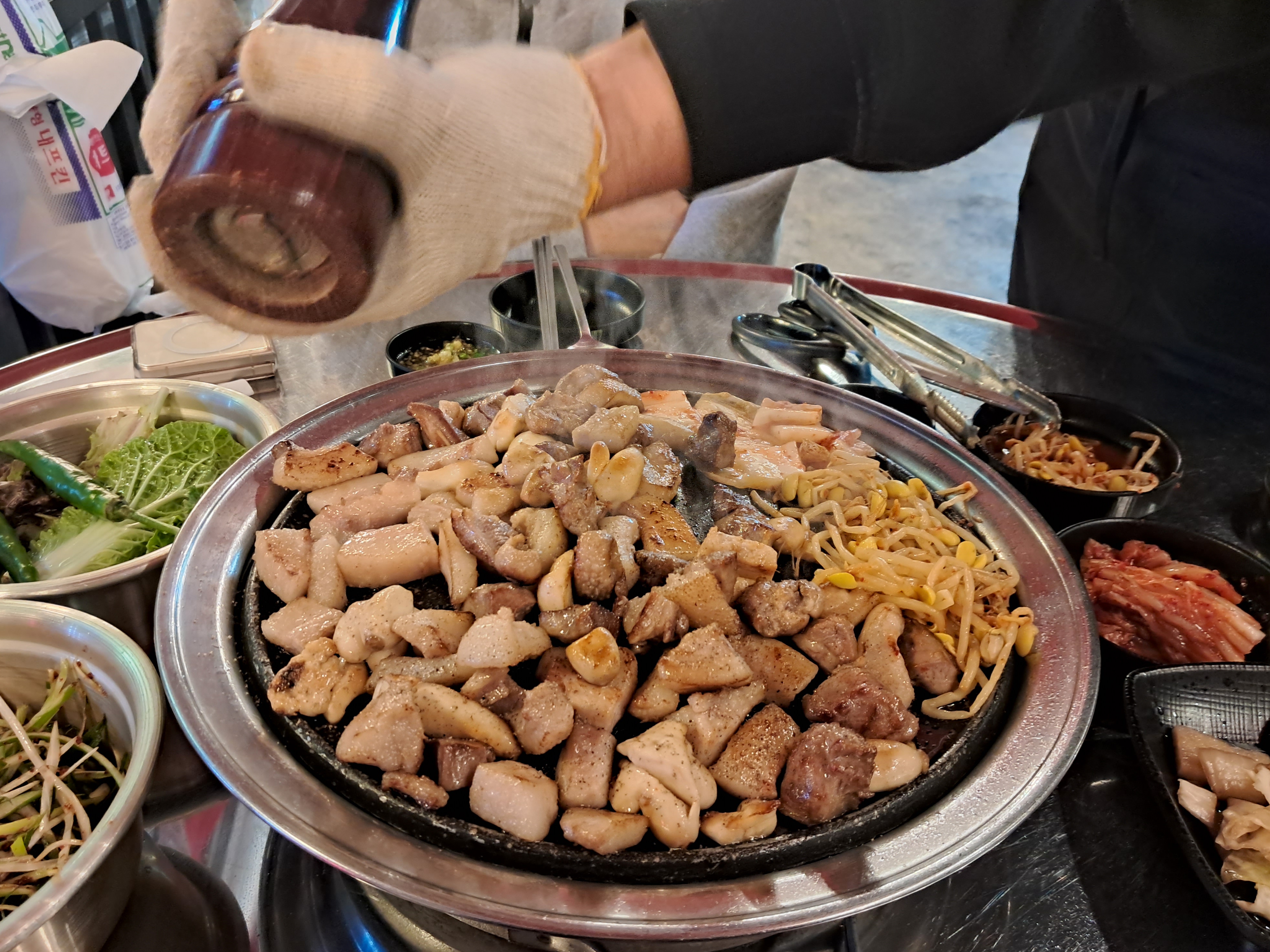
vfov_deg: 49.7
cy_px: 490
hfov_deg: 63.4
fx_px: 1027
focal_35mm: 28
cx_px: 633
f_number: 1.8
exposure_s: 1/30
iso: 500
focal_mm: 4
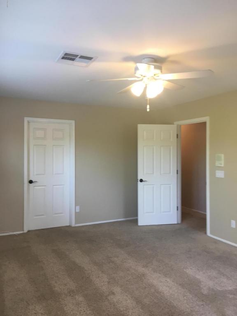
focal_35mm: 29
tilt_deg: -1.1
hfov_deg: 48.2
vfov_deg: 61.7
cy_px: 158
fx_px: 265
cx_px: 118
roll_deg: +0.2
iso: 50
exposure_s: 1/30
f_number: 2.2
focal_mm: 4.15
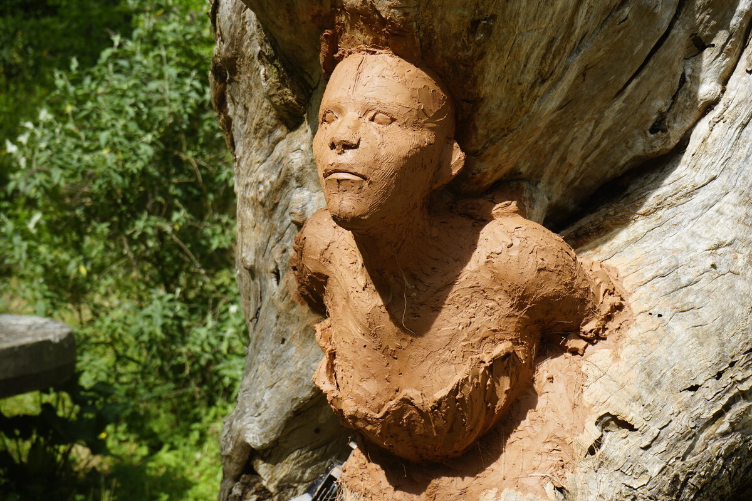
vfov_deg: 19.5
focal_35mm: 70
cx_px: 376
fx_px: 1462
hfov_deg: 28.8
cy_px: 250
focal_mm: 70
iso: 100
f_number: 9
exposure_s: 1/100
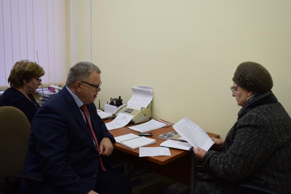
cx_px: 146
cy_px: 97
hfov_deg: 67.4
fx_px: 218
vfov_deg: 47.9
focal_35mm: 27
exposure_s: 1/60
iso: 640
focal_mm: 18
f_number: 4
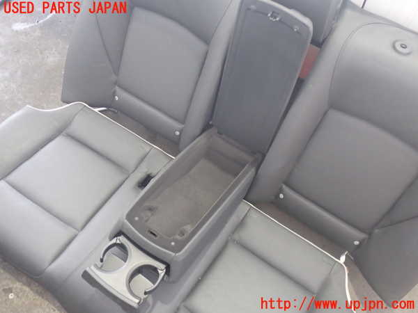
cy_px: 156
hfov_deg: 60.0
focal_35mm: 30
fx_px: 362
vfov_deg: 46.8
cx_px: 209
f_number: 2.3
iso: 640
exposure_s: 1/30
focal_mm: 5.4
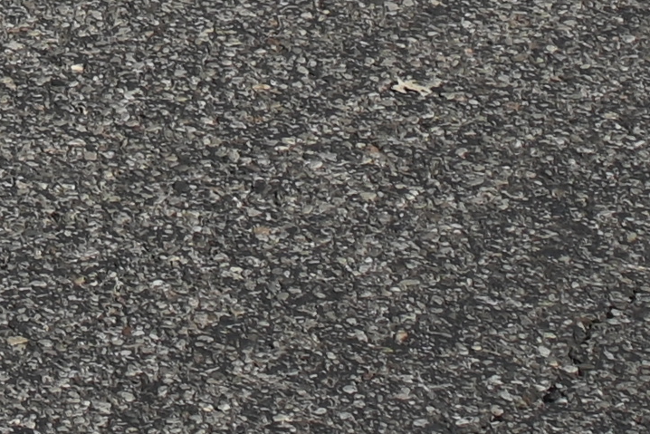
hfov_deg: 5.5
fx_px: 6407
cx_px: -1305
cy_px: -1113
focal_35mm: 355
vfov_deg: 3.7
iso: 100
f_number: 9
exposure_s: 1/640
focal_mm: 30.5
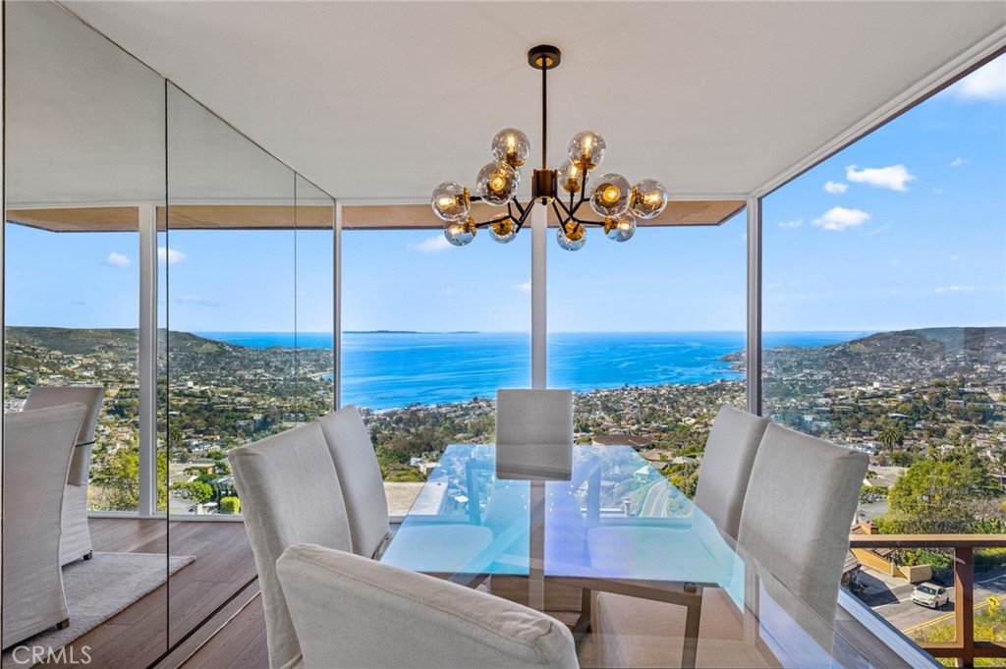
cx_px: 503
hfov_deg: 87.0
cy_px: 334
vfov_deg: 64.5
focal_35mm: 19
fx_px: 531
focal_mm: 19
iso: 80
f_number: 8
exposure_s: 1/80
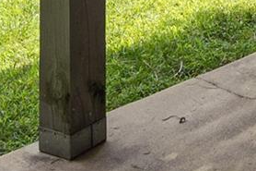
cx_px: 479
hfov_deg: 14.8
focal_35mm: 118
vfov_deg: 9.8
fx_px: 839
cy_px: -280
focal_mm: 16
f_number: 7.1
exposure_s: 1/400
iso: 320
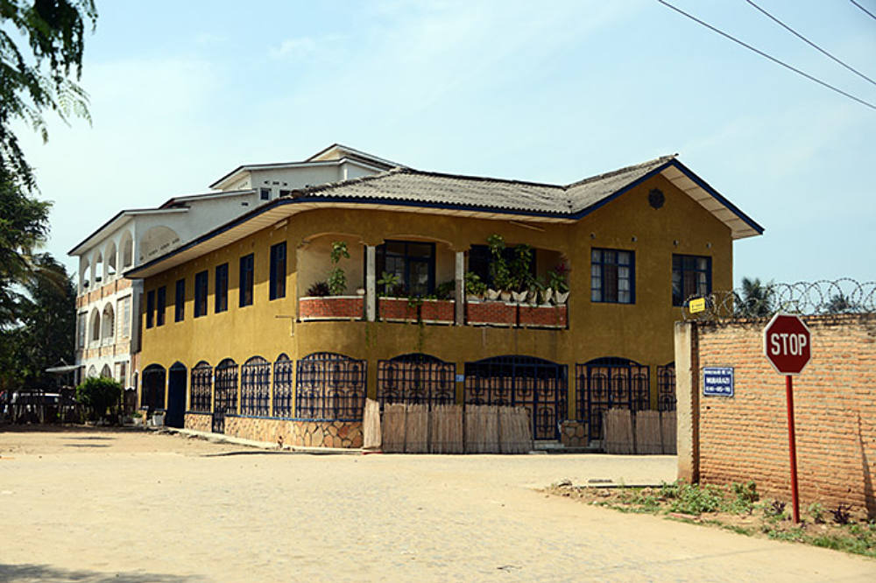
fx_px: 1095
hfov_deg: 43.6
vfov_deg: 29.8
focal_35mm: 45
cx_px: 438
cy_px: 292
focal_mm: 45
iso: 320
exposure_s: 1/2000
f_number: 5.6
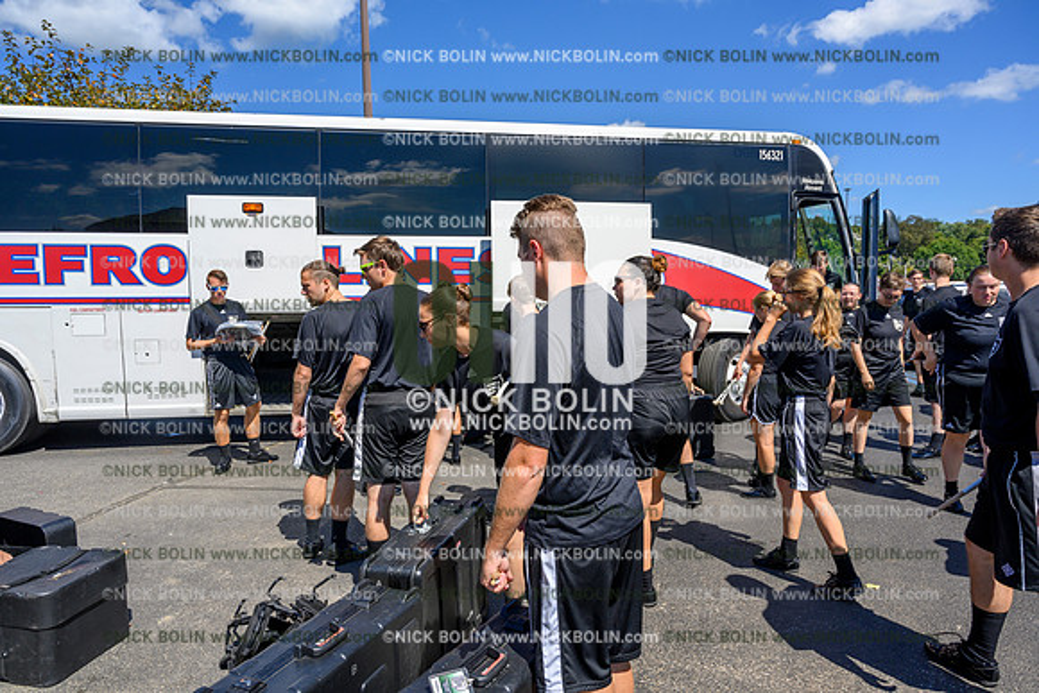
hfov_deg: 73.7
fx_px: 693
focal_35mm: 24
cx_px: 520
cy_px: 346
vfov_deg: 53.2
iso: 160
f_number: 8
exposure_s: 1/500
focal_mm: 24
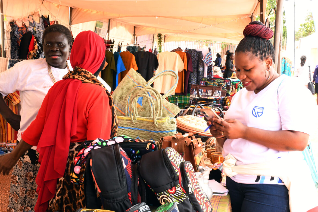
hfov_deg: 30.1
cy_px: 106
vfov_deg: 20.3
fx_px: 592
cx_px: 159
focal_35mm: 67
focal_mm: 45
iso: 4000
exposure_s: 1/160
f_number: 20
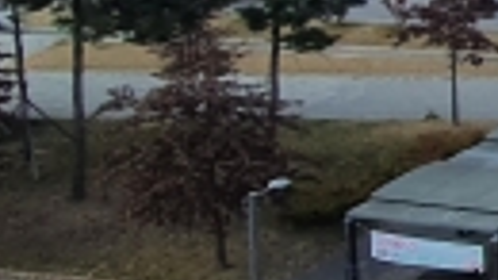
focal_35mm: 109
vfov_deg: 10.8
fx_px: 1439
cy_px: -92
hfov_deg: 10.7
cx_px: 1582
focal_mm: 1.8
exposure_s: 1/331
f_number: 2.2
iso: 50
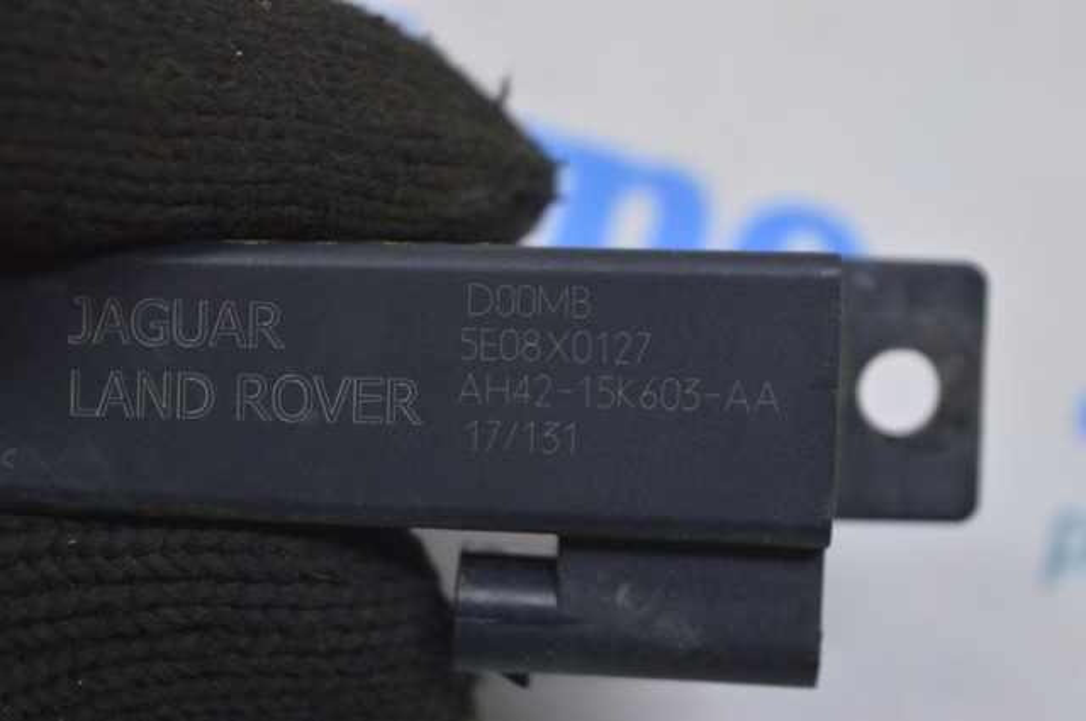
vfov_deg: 16.5
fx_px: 2486
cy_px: 360
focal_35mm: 82
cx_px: 543
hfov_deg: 24.6
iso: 400
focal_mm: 55
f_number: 5.6
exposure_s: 1/20
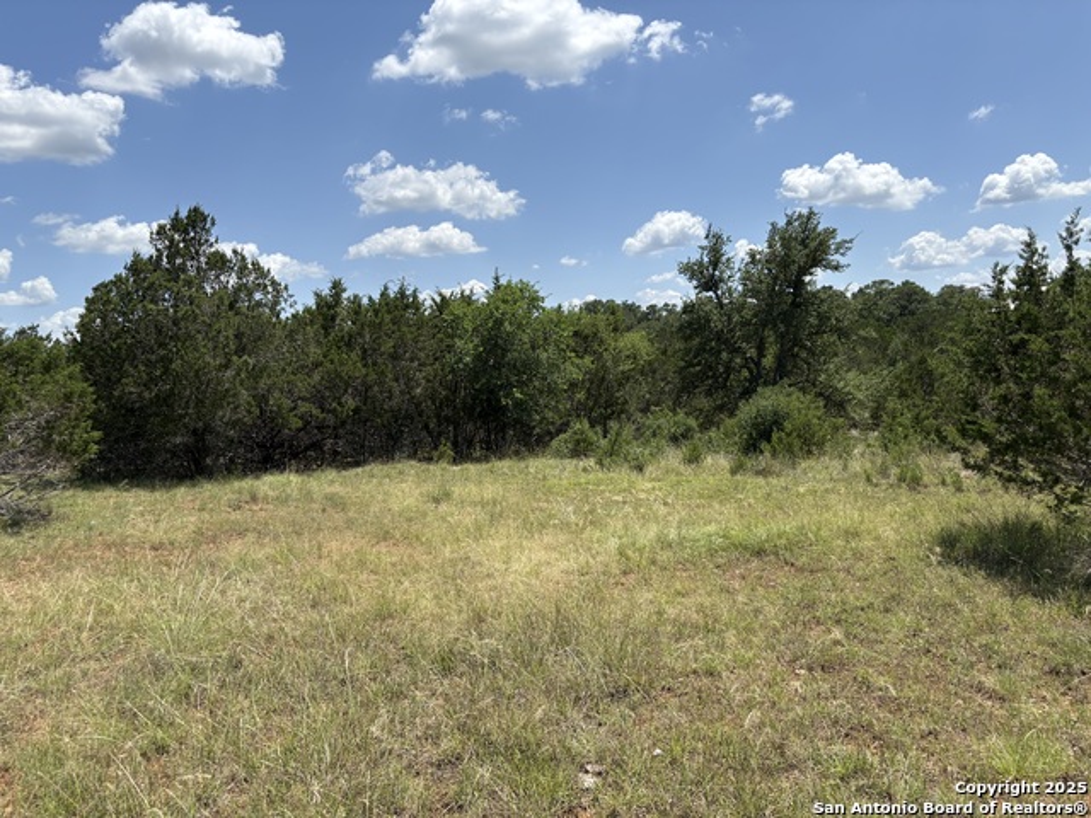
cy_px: 409
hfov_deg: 67.3
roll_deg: +3.0
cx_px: 546
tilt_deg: -2.9
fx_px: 819
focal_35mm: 26
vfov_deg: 53.1
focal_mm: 5.96
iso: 50
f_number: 1.6
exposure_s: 1/3623
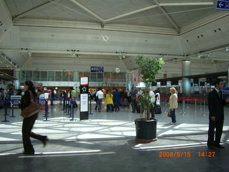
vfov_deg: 37.8
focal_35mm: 38
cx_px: 114
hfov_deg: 49.0
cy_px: 86
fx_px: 252
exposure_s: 1/80
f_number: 2.8
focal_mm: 7.9
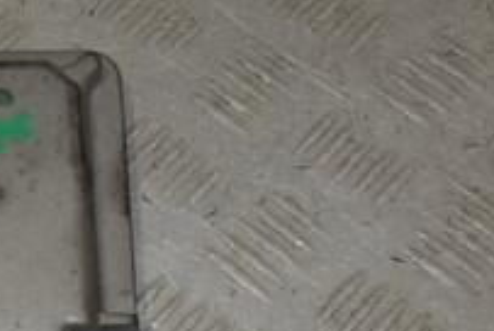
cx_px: -204
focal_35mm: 115
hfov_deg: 16.5
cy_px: 212
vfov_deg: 11.9
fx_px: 1580
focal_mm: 26
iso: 800
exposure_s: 1/200
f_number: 9
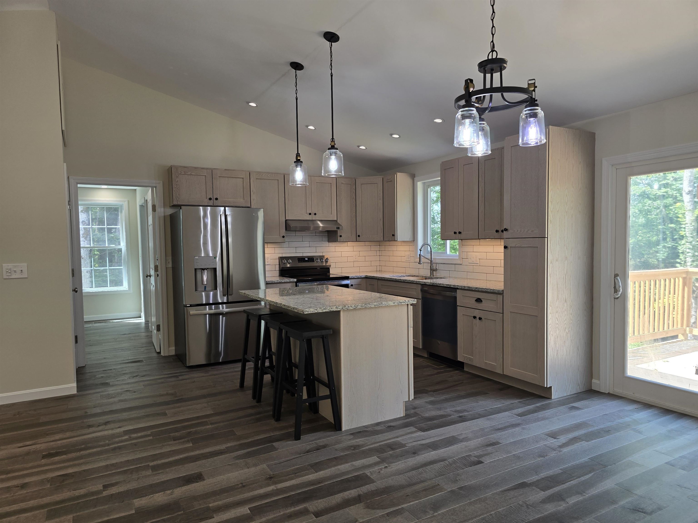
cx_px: 349
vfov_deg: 58.9
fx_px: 464
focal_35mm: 23
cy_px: 262
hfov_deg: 73.9
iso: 50
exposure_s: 1/120
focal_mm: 6.3
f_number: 1.7
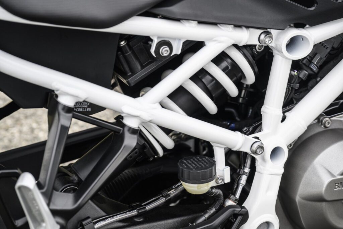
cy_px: 114
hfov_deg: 24.2
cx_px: 172
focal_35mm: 84
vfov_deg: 16.3
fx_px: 800
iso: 250
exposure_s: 1/80
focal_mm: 84
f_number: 5.6
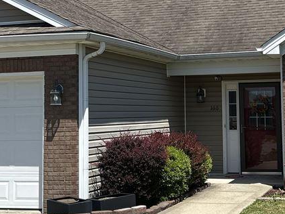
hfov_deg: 24.6
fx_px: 651
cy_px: 76
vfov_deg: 18.6
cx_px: 194
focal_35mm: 79
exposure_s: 1/4630
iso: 50
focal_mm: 5.7
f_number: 1.5
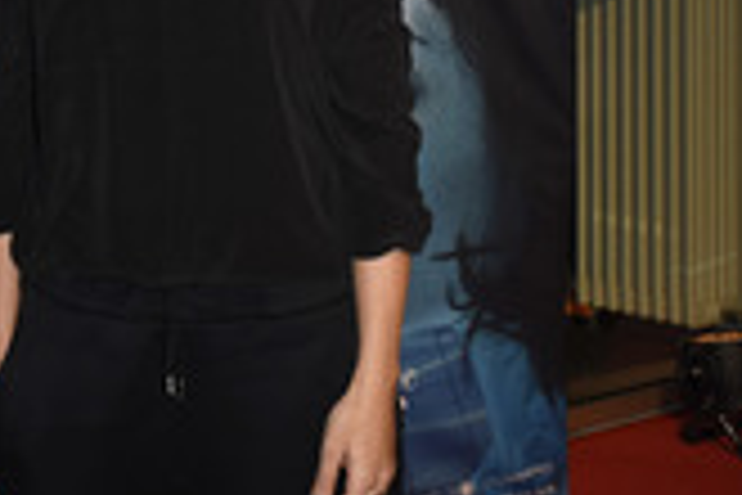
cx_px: -263
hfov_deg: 19.6
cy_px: -81
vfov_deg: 14.1
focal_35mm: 94
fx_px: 1945
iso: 500
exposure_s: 1/160
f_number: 8
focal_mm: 23
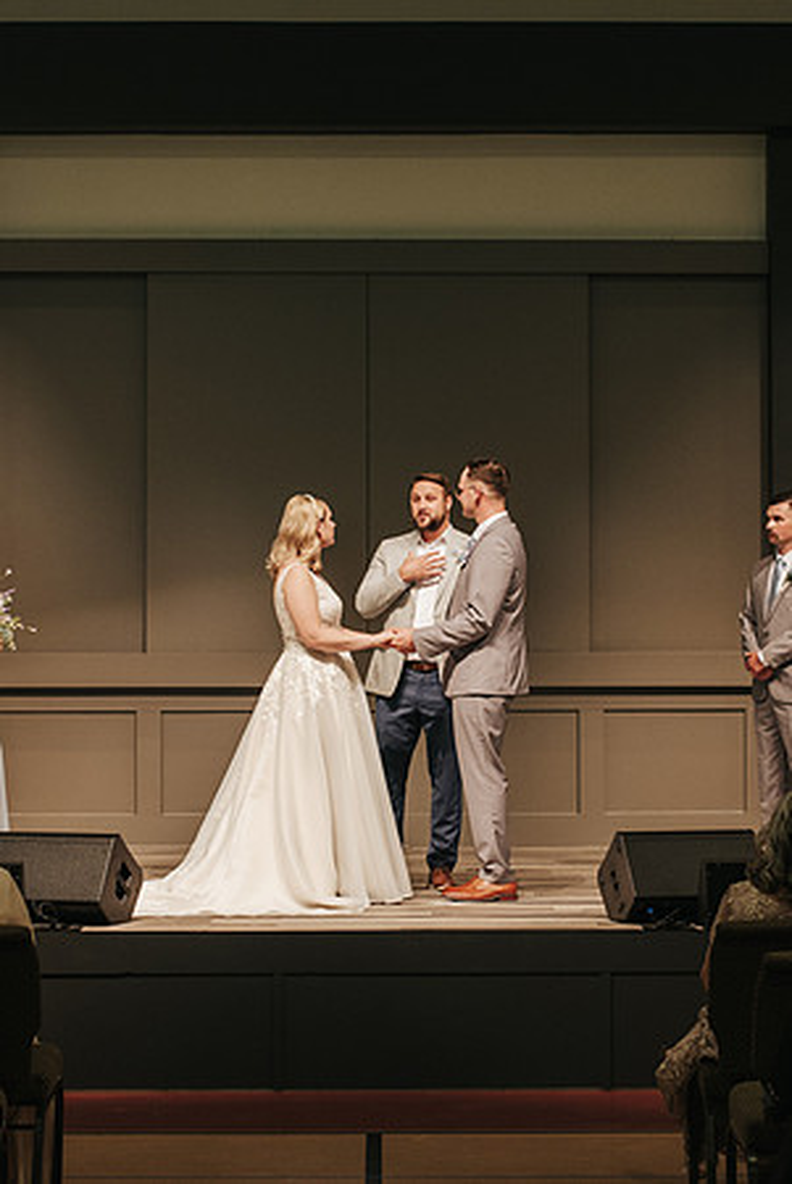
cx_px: 409
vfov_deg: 20.3
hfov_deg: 13.6
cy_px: 538
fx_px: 3309
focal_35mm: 101
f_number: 3.2
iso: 1000
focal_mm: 50
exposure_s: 1/200
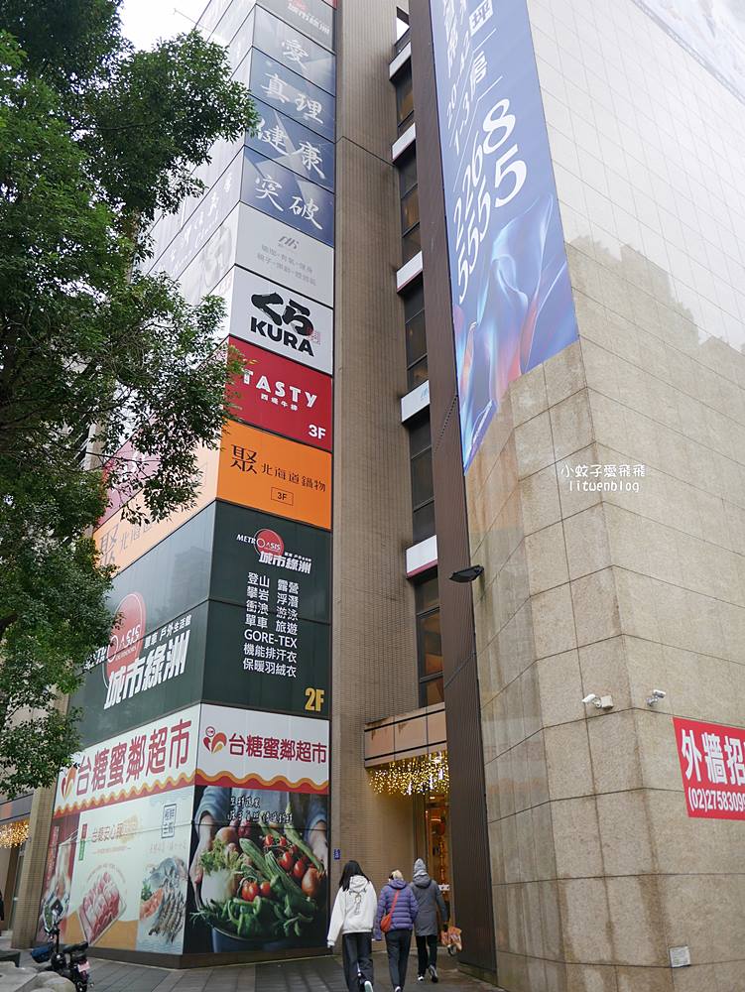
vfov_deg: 63.4
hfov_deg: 49.8
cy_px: 496
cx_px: 372
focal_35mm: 28
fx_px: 803
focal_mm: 14
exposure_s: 1/60
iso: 200
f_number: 2.5
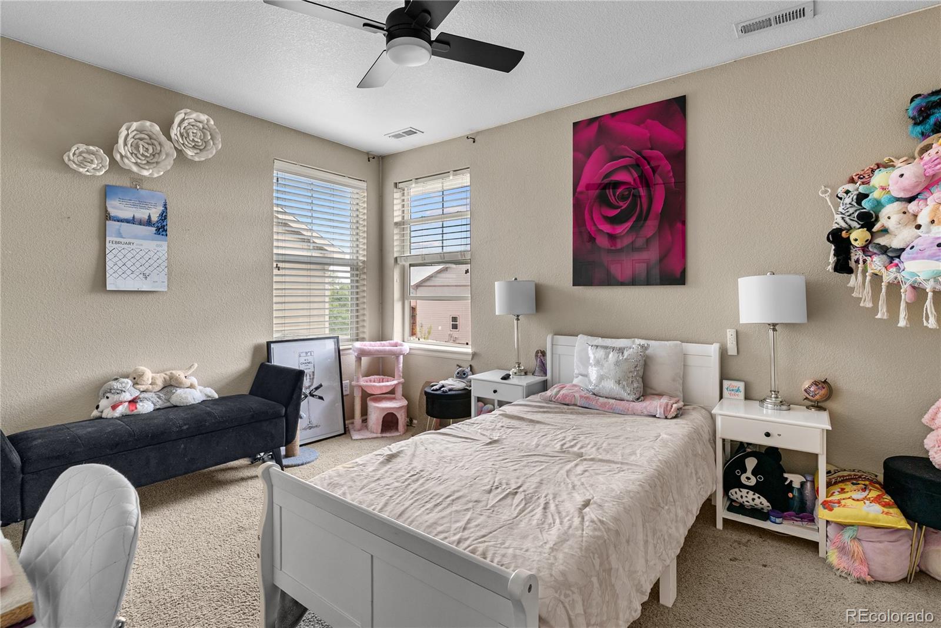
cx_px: 470
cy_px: 314
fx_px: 444
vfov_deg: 70.5
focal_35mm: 17
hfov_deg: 93.3
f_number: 7.1
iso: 100
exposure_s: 1/10
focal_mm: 17
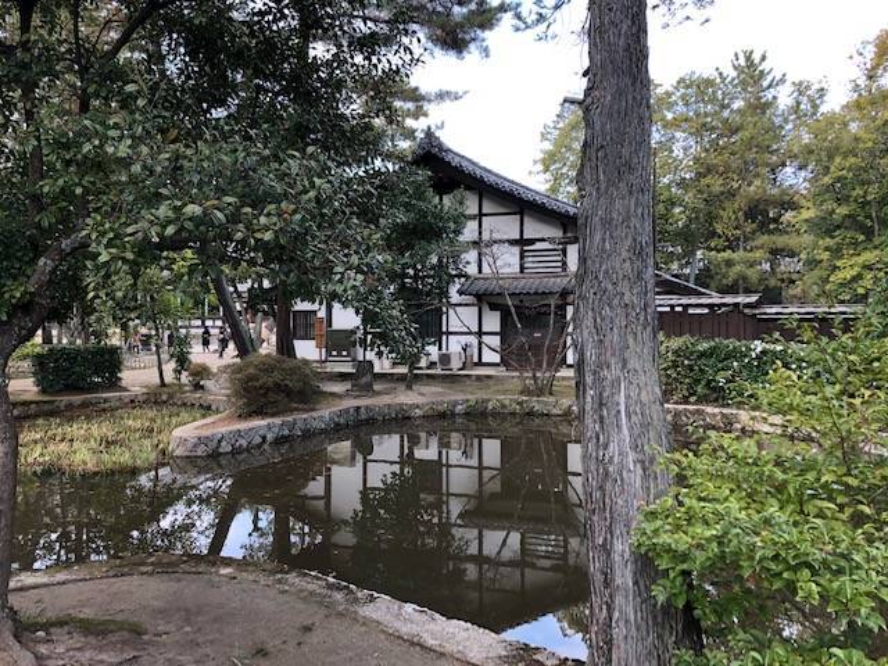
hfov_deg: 63.4
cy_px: 333
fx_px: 718
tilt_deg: +0.2
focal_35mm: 28
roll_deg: +1.8
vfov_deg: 49.7
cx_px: 444
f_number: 1.8
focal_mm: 3.99
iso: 40
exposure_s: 1/120
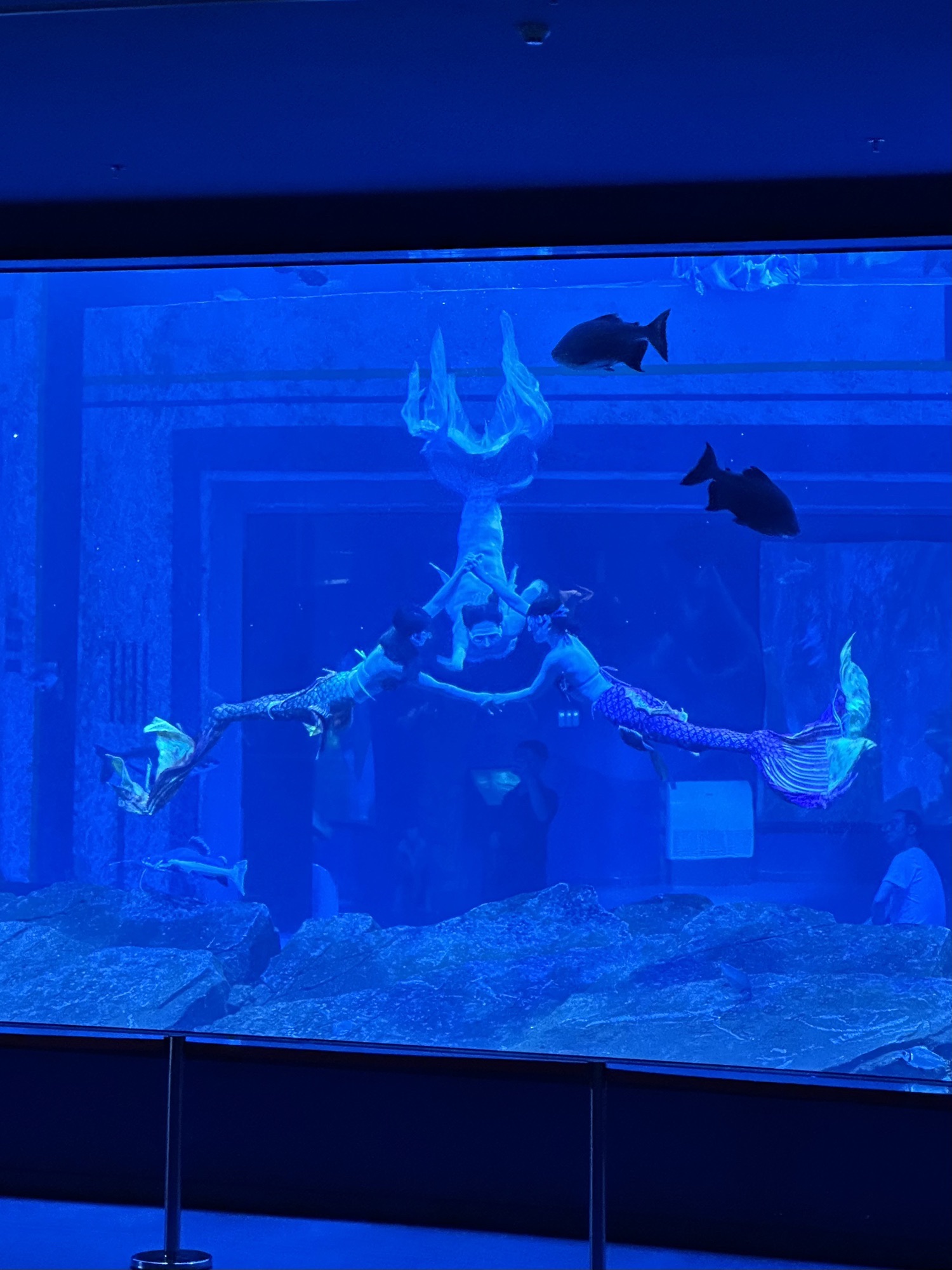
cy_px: 635
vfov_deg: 25.3
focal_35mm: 77
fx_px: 2824
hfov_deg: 19.1
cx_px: 476
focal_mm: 9
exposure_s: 1/34
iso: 1250
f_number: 2.8
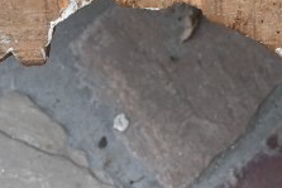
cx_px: 426
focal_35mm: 218
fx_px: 1706
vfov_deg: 6.2
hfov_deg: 9.2
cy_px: -114
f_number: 3.8
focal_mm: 27
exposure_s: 1/125
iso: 400
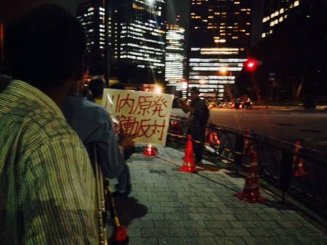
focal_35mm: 33
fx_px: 312
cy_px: 122
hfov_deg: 55.3
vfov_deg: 43.0
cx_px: 164
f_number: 2.4
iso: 800
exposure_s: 1/15
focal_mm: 4.12
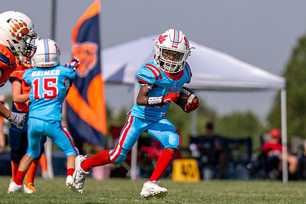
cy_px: 111
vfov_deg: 3.1
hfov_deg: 4.6
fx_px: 3817
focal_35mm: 449
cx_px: 167
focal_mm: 200
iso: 125
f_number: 2.8
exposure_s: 1/3200
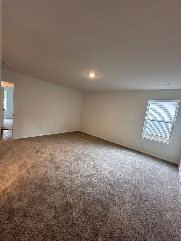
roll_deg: -7.2
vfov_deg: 102.1
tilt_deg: -7.0
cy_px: 120
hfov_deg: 85.7
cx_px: 90
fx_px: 98
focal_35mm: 14
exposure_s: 1/120
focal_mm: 2.22
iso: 320
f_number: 2.2
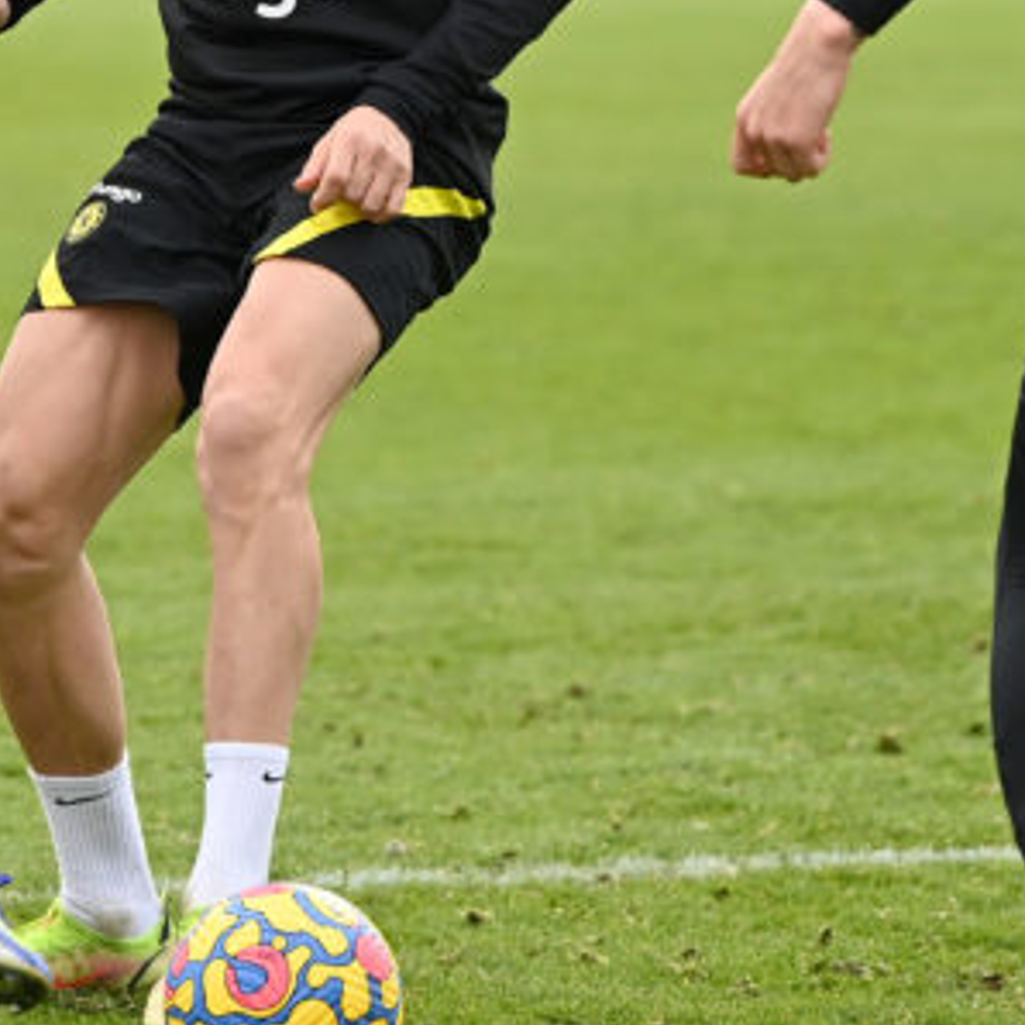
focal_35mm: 438
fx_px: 14673
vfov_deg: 4.0
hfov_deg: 4.0
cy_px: 91
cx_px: 48
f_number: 3.5
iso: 1000
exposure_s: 1/2000
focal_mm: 150
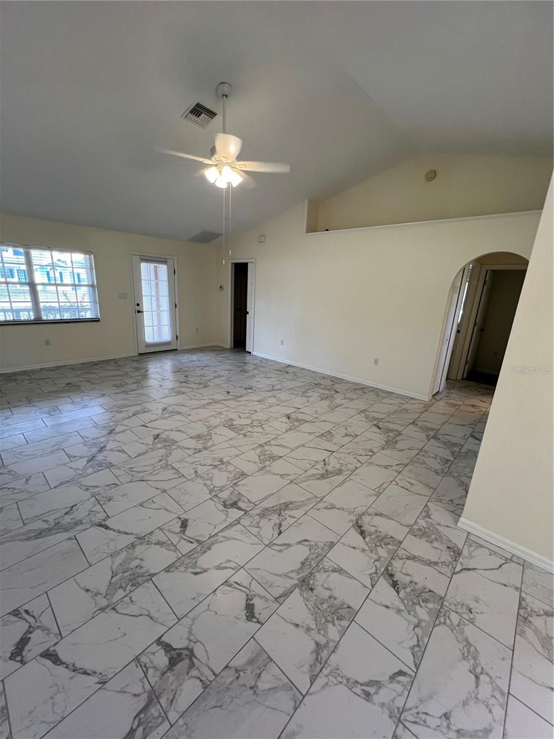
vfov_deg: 106.2
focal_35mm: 13
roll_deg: -2.3
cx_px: 277
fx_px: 277
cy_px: 370
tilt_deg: -15.4
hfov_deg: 89.9
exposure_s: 1/120
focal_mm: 1.57
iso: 160
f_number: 1.8
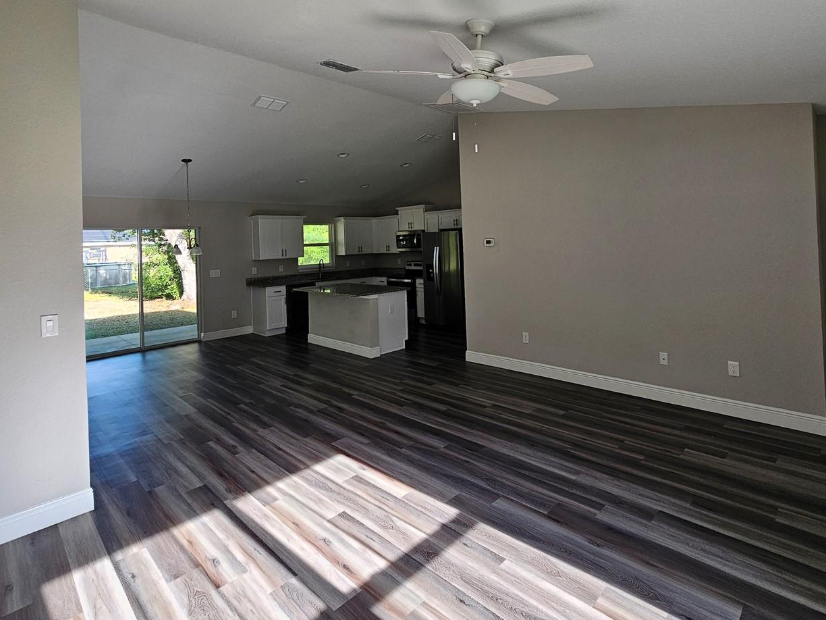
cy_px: 232
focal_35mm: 17
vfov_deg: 73.5
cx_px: 420
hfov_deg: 91.0
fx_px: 406
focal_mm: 2.2
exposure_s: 1/120
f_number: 2.2
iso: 80
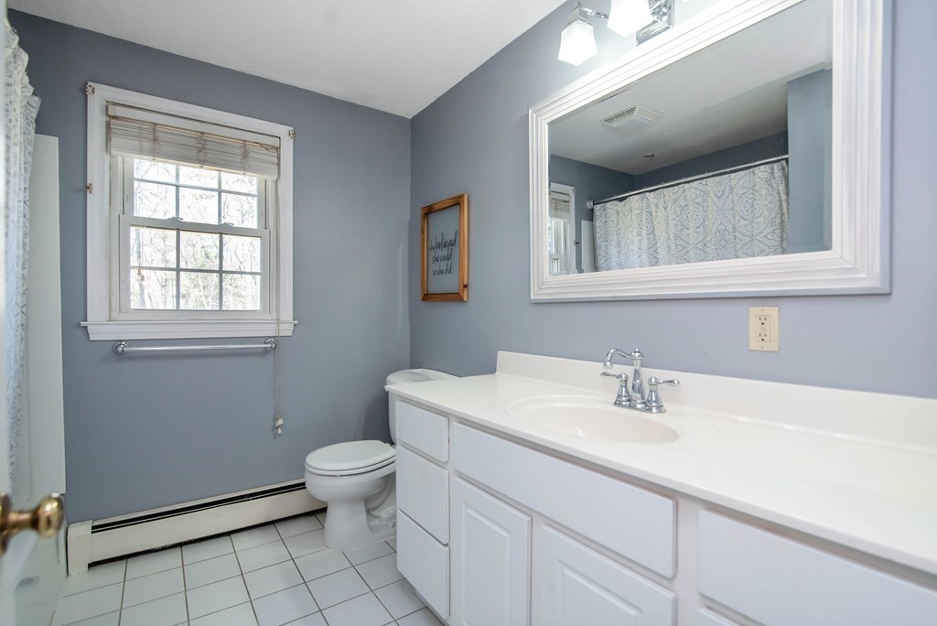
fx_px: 417
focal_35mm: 16
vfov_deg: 73.8
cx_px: 468
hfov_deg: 96.7
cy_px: 313
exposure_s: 1/125
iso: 400
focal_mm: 16
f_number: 5.6
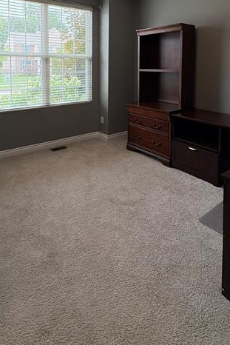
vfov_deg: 67.9
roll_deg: +0.5
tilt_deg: -3.7
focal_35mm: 24
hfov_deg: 52.8
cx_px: 92
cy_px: 77
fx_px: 230
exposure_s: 1/120
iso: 100
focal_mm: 2.22
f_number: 2.2
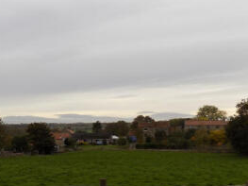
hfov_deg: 32.8
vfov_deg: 28.3
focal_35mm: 51
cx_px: -26
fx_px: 365
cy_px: 125
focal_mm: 4
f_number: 3.1
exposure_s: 1/320
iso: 80
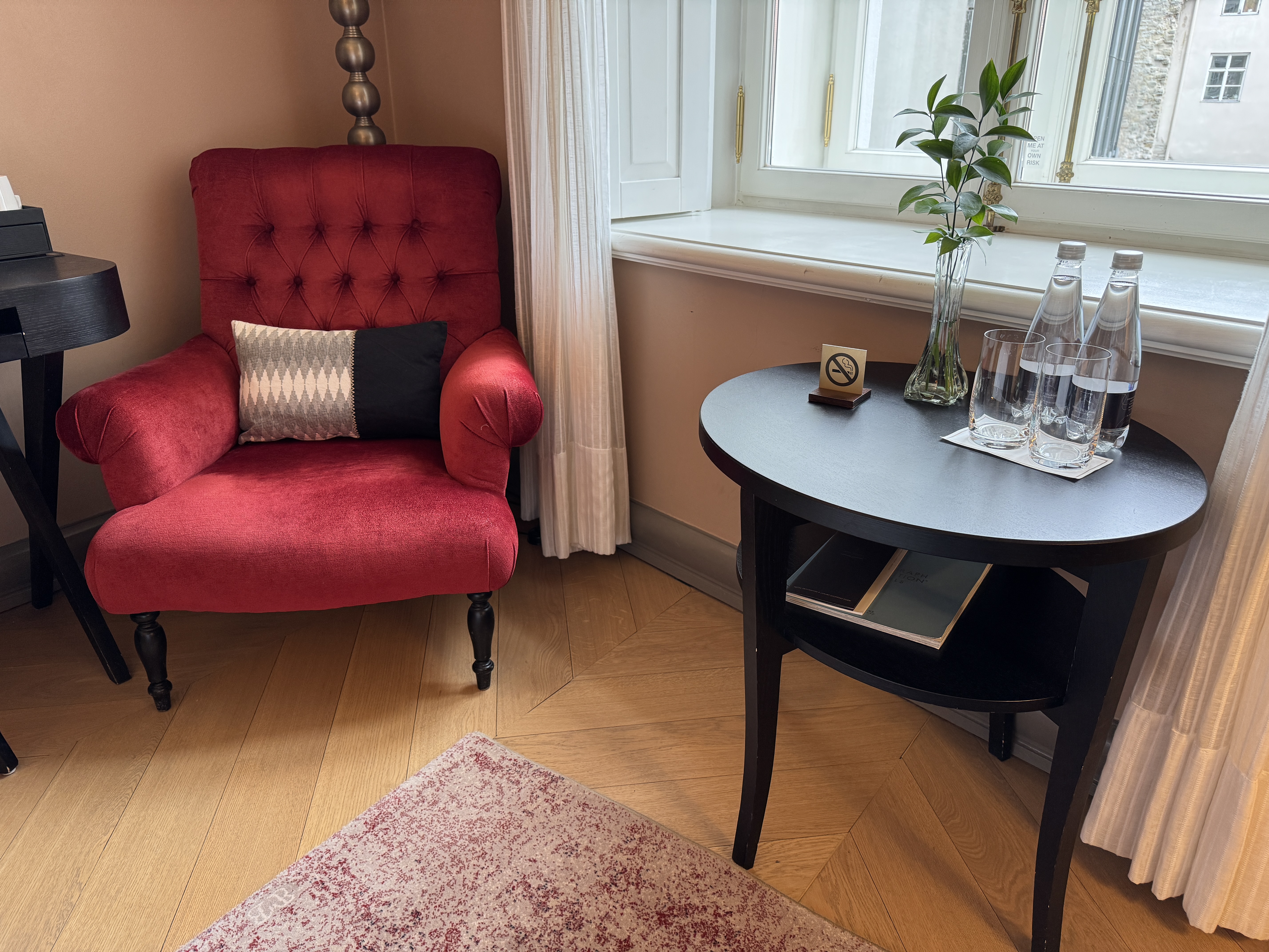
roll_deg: +0.8
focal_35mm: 24
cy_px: 476
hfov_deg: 71.6
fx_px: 880
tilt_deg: -23.5
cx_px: 634
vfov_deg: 56.8
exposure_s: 1/50
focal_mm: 6.76
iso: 160
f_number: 1.78
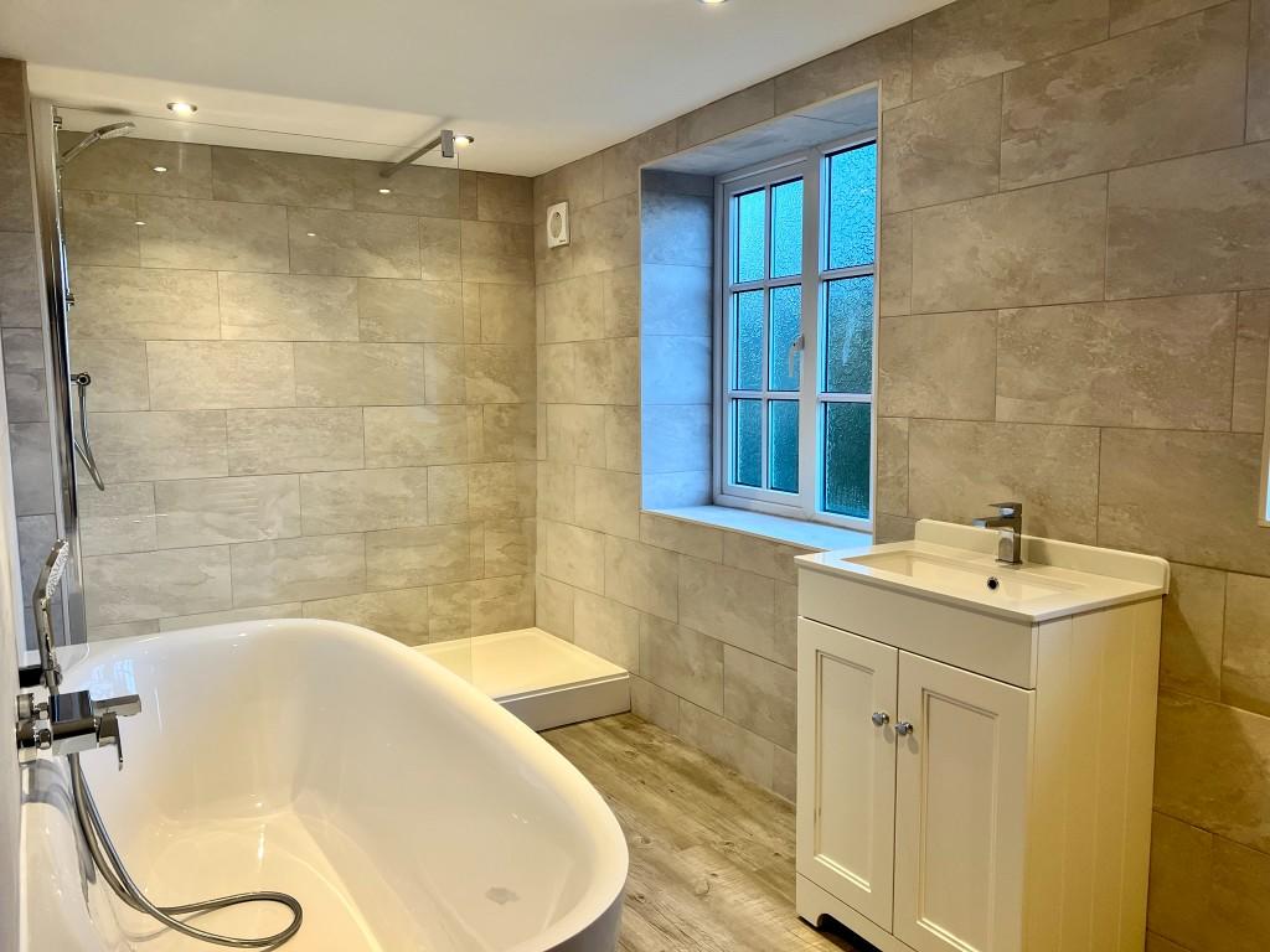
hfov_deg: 67.3
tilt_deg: -6.3
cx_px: 635
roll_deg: +1.1
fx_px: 954
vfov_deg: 53.1
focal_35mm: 26
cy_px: 476
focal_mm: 5.7
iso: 125
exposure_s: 1/100
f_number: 1.5
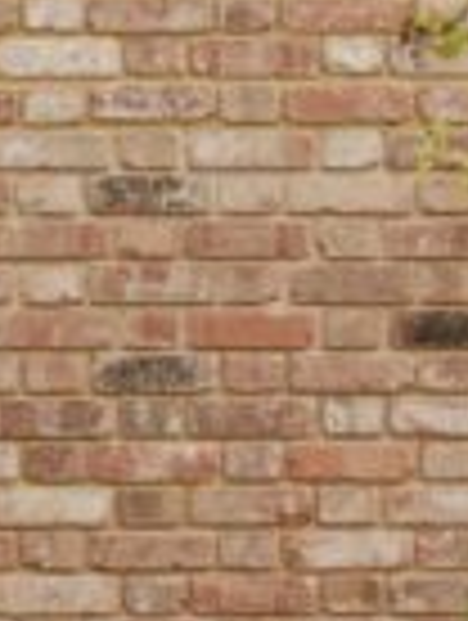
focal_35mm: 497
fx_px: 8932
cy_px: -302
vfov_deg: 4.0
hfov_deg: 3.0
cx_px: -162
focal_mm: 84.8
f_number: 9
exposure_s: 1/80
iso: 200
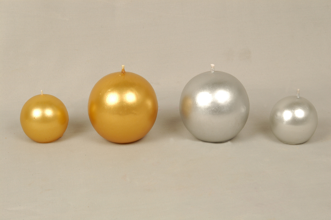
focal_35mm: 82
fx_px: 758
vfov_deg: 16.5
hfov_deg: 24.6
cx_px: 166
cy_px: 110
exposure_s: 1/60
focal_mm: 55
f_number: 20
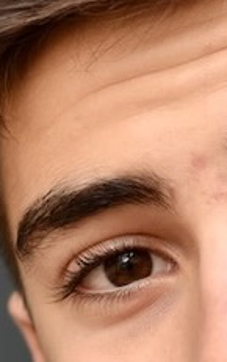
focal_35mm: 320
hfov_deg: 4.1
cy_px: 360
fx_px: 3158
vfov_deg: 6.5
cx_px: 283
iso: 400
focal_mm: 85
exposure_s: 1/500
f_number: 4
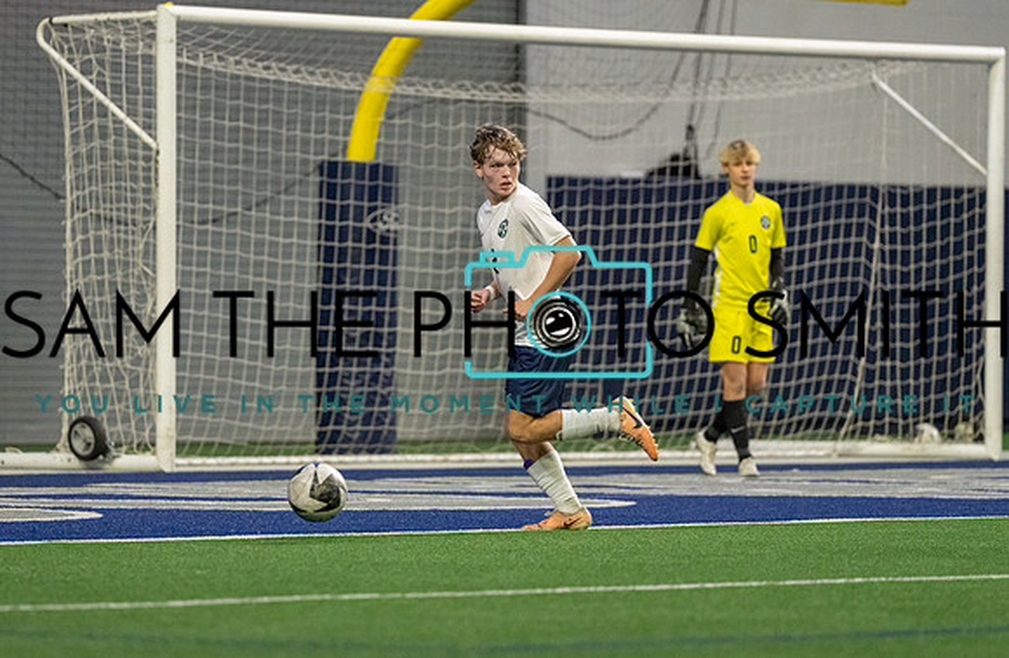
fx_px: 7615
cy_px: 326
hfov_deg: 7.6
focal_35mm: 274
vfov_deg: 4.9
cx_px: 449
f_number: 3.2
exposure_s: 1/1250
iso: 5000
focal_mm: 200
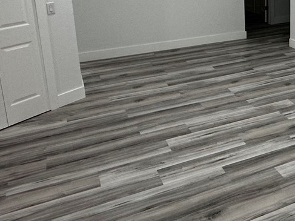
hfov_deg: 37.5
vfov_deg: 30.2
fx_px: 392
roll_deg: +0.8
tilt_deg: -12.9
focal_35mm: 46
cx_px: 285
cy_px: 22
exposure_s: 1/120
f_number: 2.2
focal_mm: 2.22
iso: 160
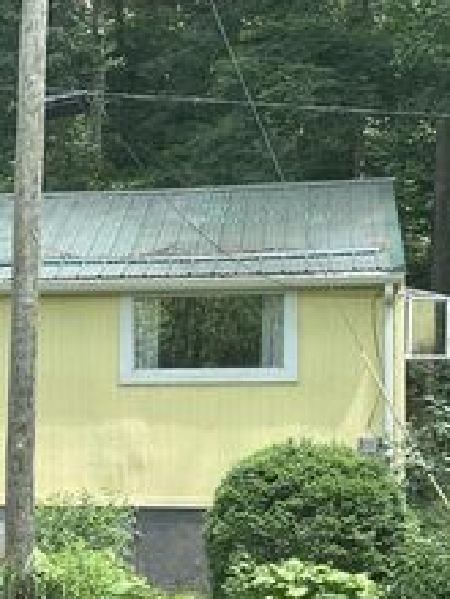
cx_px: -147
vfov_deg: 17.9
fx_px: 1889
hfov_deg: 13.1
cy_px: 453
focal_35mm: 109
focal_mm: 6.86
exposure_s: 1/487
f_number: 1.78
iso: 64
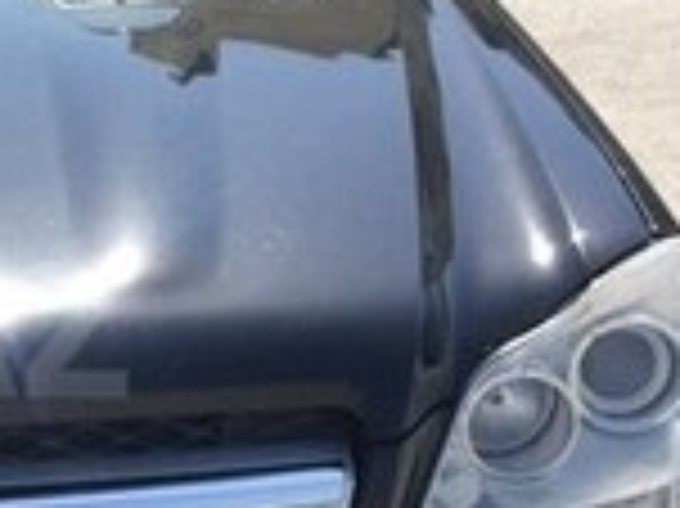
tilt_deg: -14.7
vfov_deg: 11.6
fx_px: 2493
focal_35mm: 127
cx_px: -333
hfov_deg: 14.5
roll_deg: +2.8
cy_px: 330
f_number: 2.2
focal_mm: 4.15
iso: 32
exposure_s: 1/1319
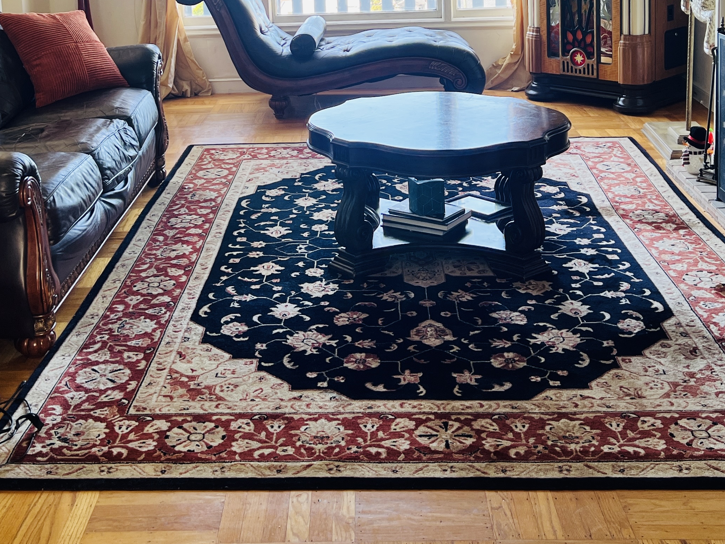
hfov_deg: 37.5
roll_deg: +2.2
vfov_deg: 27.3
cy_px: 26
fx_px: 1068
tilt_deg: -7.8
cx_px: 326
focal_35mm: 51
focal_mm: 5.7
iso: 32
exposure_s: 1/136
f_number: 1.5
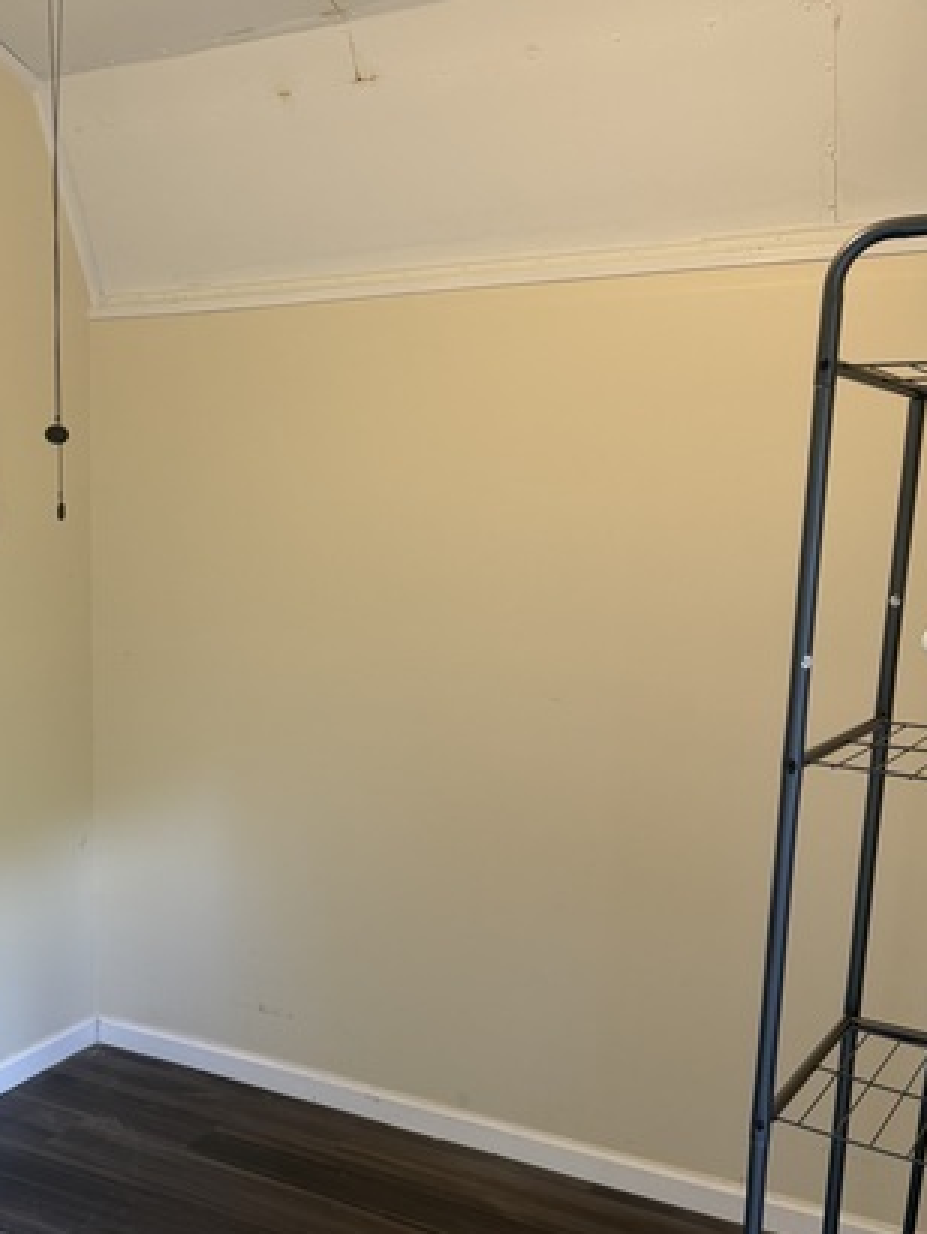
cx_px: 193
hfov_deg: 35.7
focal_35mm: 39
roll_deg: -1.4
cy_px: 787
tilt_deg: -10.9
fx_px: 1391
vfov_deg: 47.3
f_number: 1.78
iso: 125
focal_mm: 6.76
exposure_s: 1/60
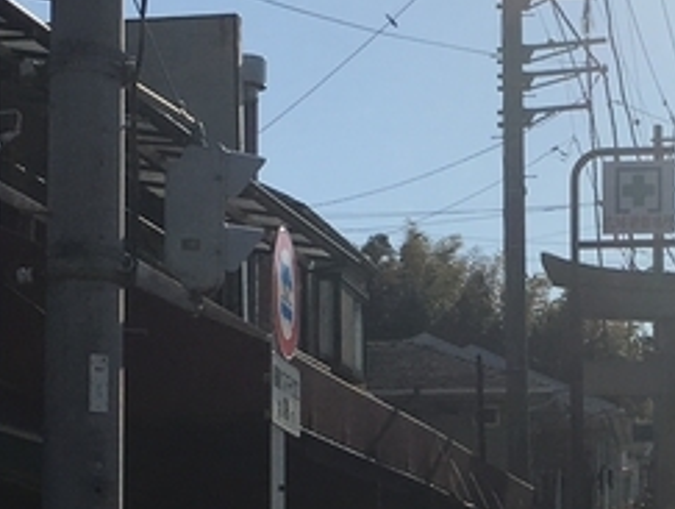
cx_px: 681
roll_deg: +0.0
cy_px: 567
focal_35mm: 122
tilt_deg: +5.5
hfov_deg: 15.8
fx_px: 2382
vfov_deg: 12.0
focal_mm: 4.15
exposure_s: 1/5128
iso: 25
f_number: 2.2
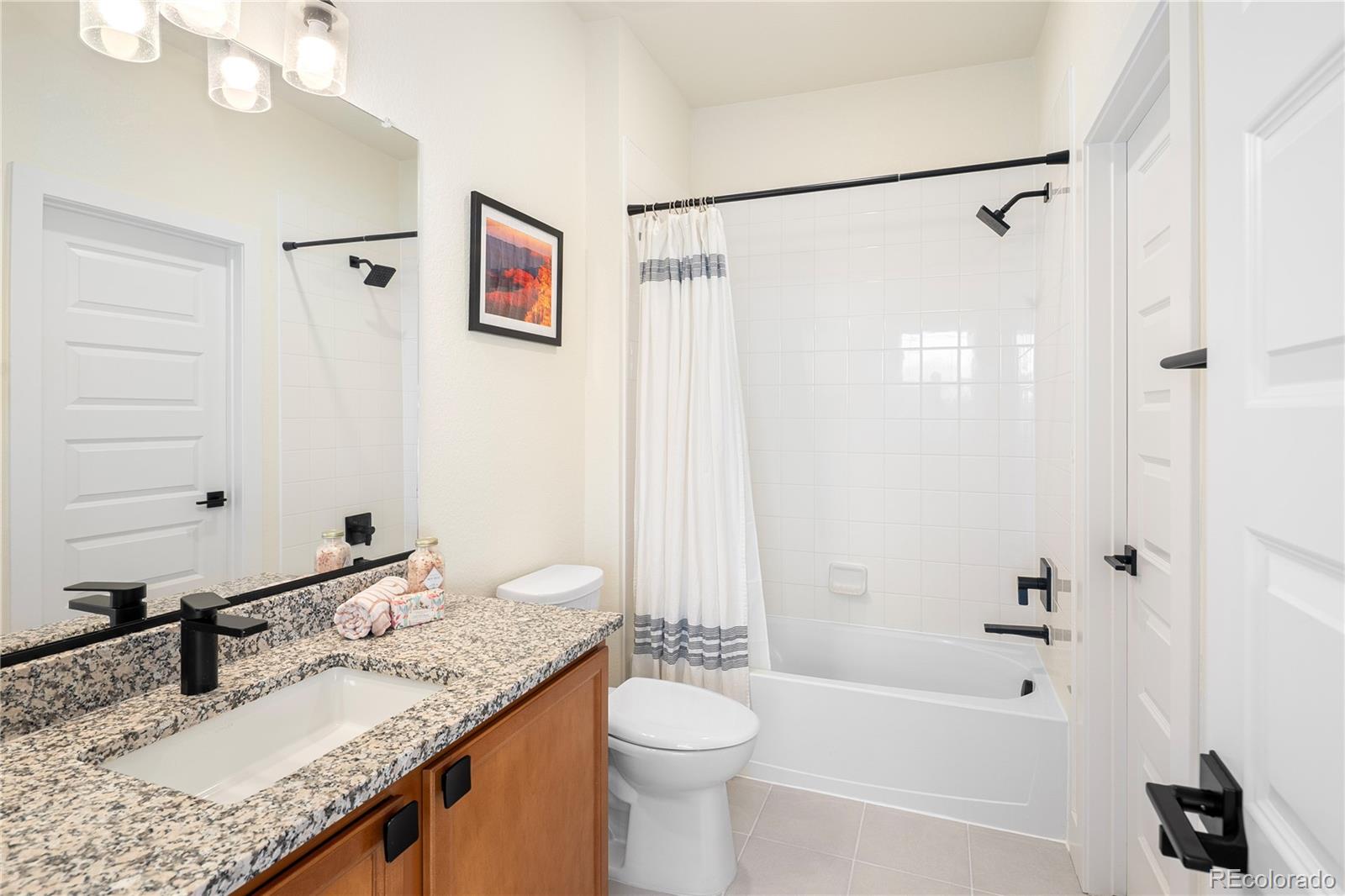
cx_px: 672
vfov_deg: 70.4
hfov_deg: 93.3
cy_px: 448
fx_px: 635
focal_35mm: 17
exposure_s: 1/125
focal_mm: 17
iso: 400
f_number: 8
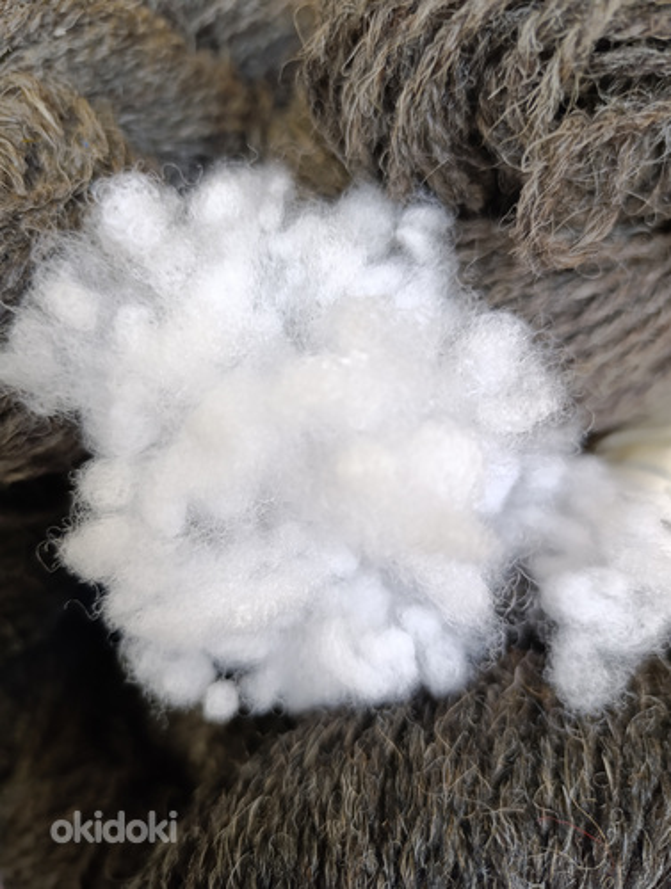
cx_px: 336
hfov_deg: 59.0
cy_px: 444
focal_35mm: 23
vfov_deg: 73.8
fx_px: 592
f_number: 1.6
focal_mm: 6.14
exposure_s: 1/50
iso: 800
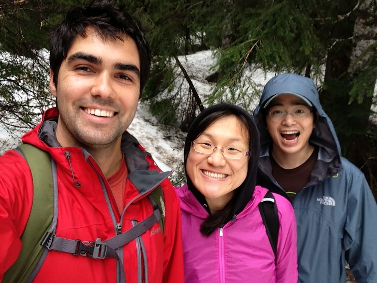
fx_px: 381
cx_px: 188
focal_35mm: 35
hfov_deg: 52.6
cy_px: 142
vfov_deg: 40.7
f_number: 2.4
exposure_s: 1/146
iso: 32
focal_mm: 2.18
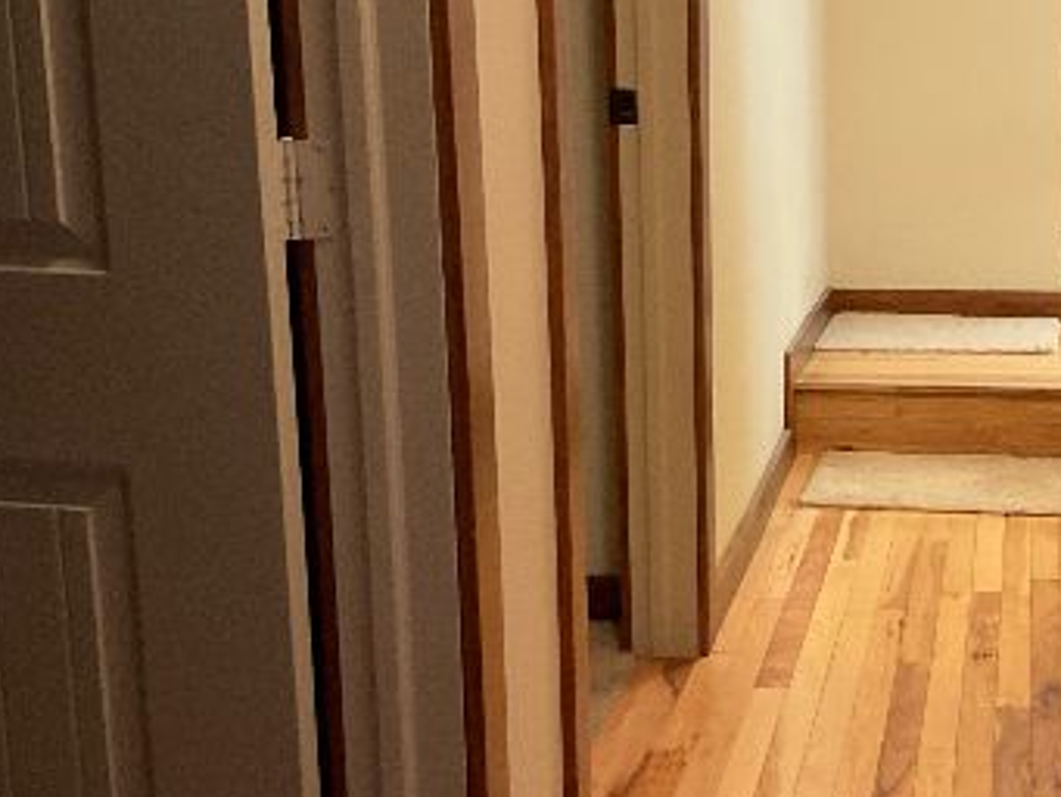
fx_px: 2085
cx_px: 977
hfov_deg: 27.4
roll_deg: +0.4
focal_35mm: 68
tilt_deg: -15.4
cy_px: 455
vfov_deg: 21.6
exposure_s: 1/40
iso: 200
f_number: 1.8
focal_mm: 3
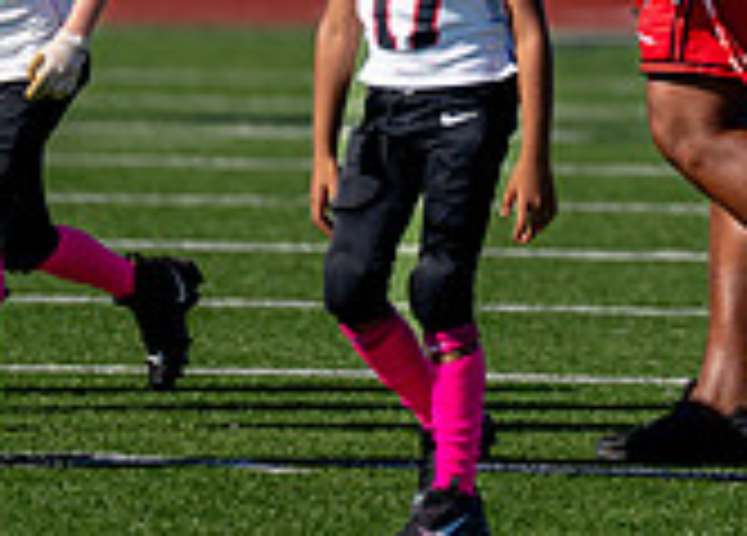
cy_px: -219
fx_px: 19308
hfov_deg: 2.2
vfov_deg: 1.6
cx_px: 717
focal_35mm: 909
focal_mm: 200
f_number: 2.8
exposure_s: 1/6400
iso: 320
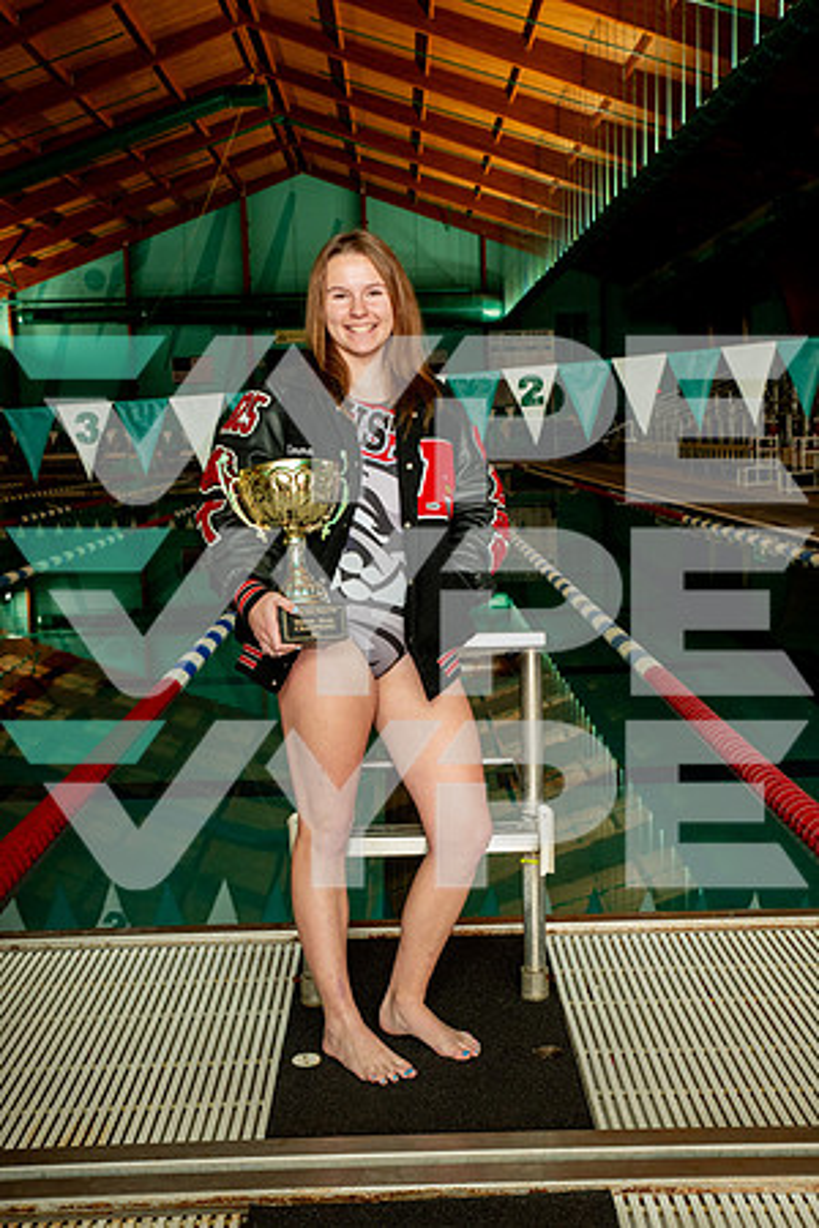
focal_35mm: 44
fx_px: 1501
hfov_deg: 30.5
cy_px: 614
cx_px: 410
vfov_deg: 44.5
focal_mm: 44
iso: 800
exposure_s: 1/200
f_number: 7.1
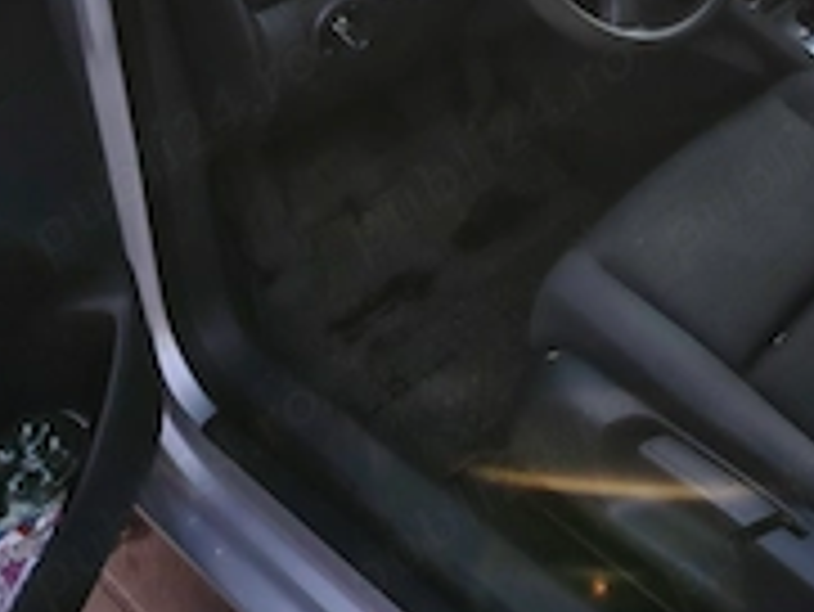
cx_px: 648
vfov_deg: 24.9
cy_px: -122
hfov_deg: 35.0
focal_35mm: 53
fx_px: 1247
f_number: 1.75
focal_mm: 5.25
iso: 100
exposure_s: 1/142
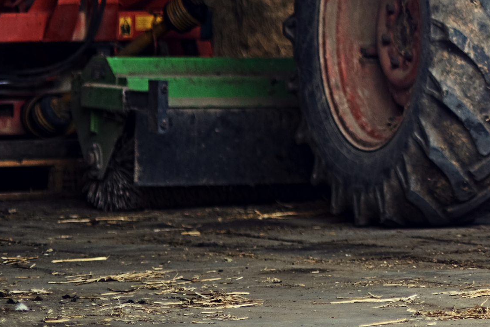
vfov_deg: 4.7
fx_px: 3949
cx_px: 782
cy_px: -205
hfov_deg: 7.0
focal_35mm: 290
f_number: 1.8
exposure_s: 1/200
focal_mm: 85
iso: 100
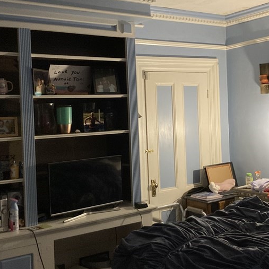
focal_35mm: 50
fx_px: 440
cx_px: 165
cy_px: 118
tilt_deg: +0.9
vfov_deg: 34.0
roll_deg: +1.7
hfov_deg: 33.9
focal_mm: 3.99
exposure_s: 1/30
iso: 400
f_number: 1.8
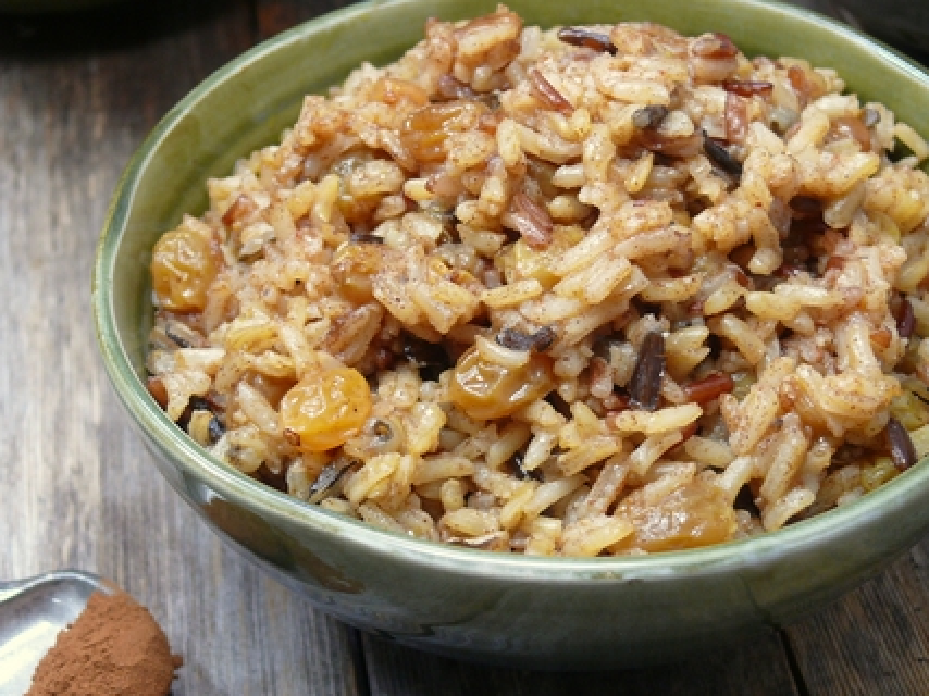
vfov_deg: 19.9
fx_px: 1985
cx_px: 491
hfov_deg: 26.3
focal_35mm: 74
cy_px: 408
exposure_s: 1/30
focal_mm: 11.6
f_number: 3.2
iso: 125
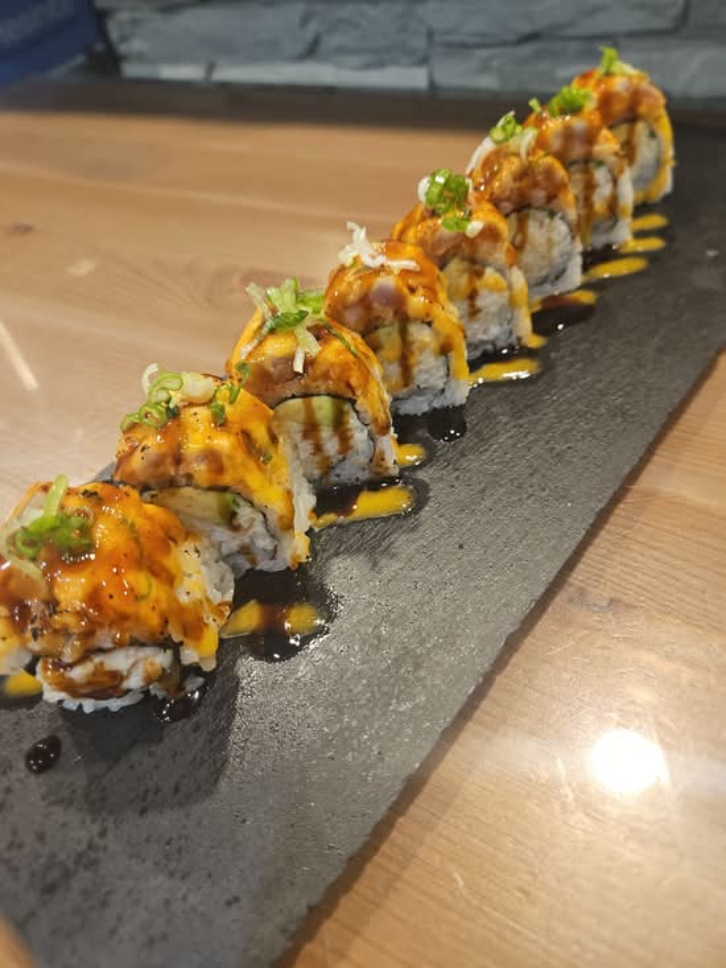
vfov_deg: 73.9
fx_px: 643
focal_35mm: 23
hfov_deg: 58.9
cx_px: 363
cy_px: 484
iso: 320
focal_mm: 5.4
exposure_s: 1/60
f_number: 1.8
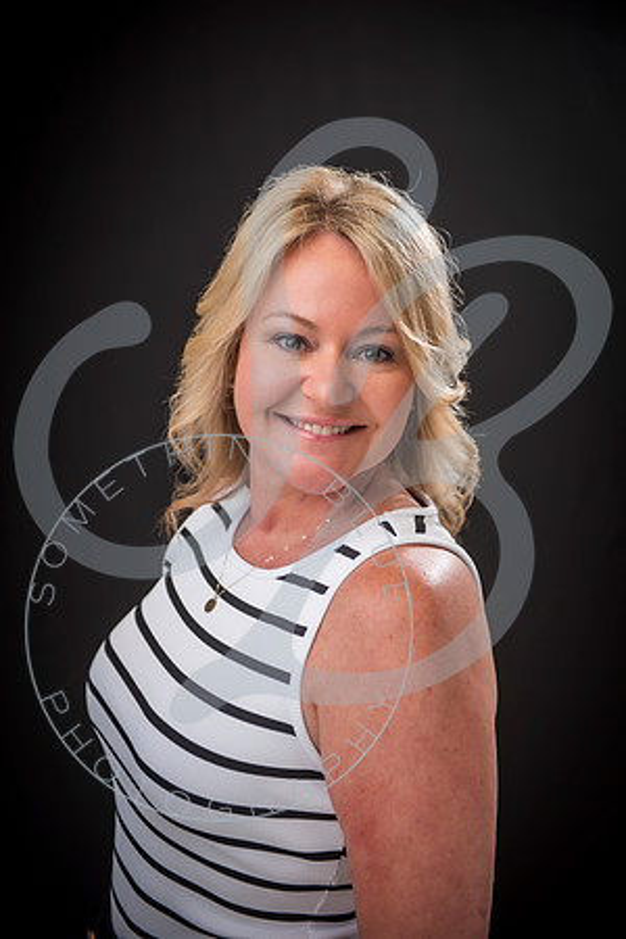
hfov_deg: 21.9
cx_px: 313
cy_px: 470
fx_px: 1617
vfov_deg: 32.4
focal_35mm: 62
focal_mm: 62
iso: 100
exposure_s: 1/200
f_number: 2.8
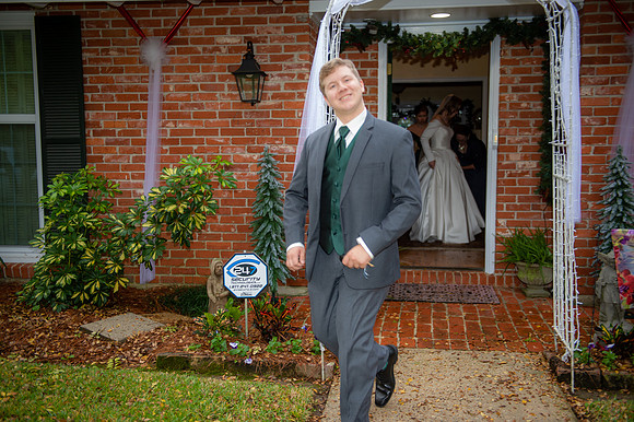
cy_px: 211
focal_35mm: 38
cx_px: 317
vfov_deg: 35.0
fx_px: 669
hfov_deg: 50.7
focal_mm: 38
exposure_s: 1/125
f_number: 2.8
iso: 320
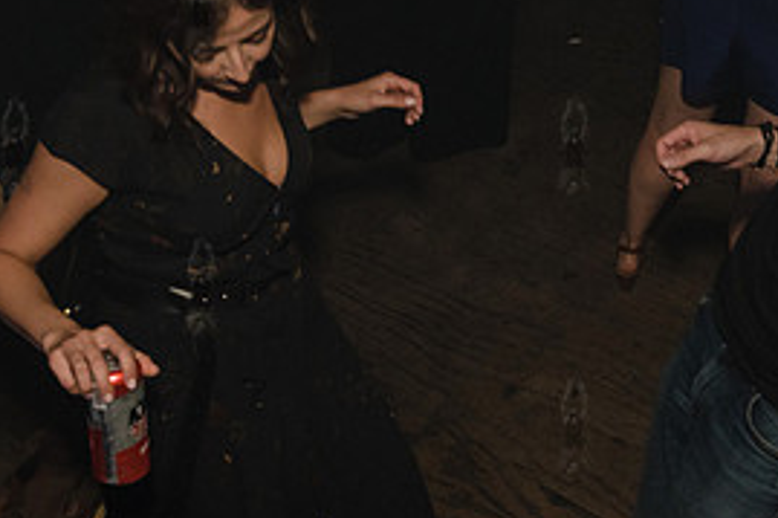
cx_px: 573
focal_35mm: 69
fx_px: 1490
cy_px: 143
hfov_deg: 28.9
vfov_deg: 19.6
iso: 2000
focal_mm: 32
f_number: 3.5
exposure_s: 1/250
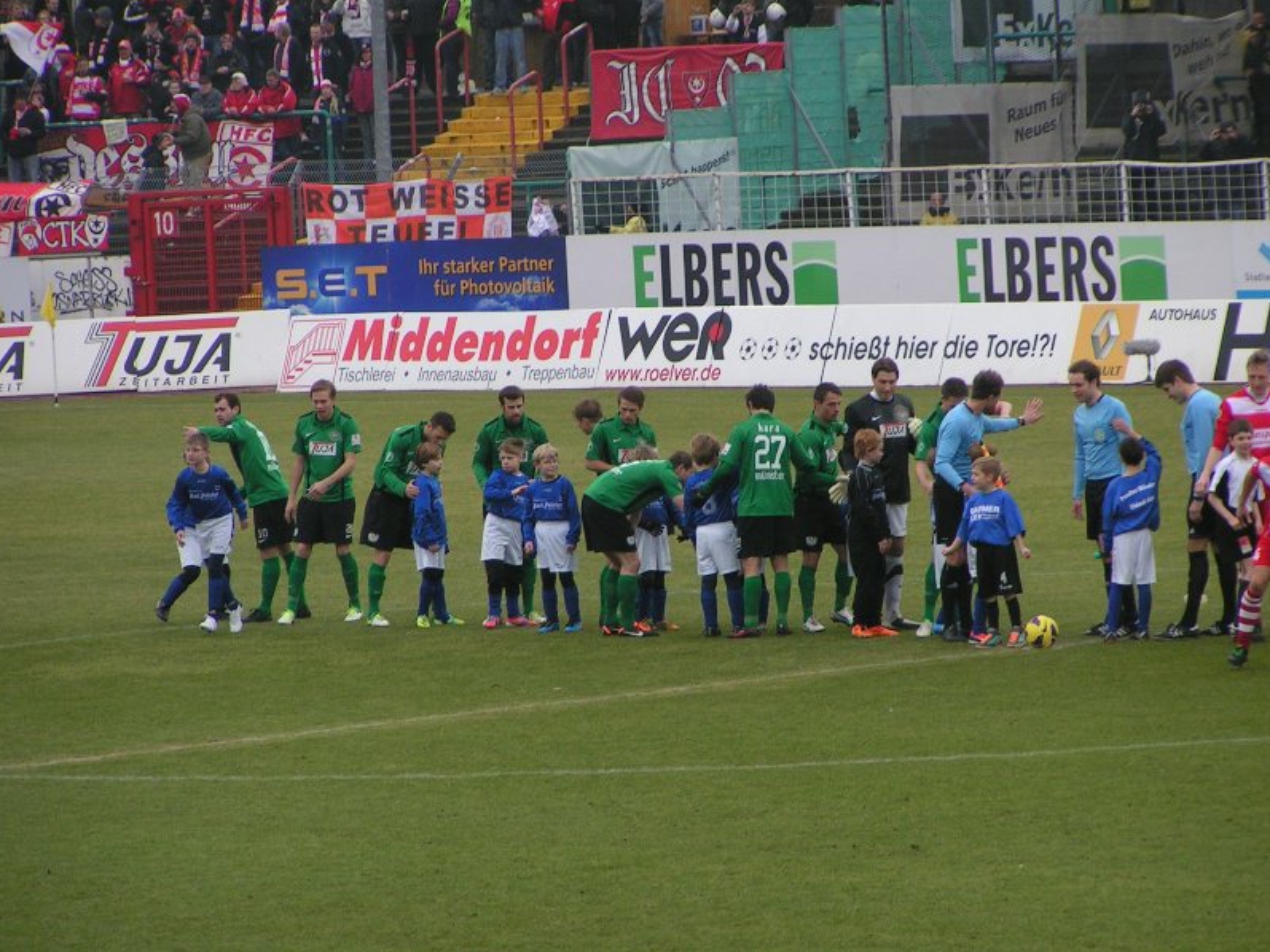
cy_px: 476
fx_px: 10421
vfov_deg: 5.2
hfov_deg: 7.0
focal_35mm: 284
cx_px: 636
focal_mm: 43.3
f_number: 3.5
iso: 80
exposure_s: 1/320
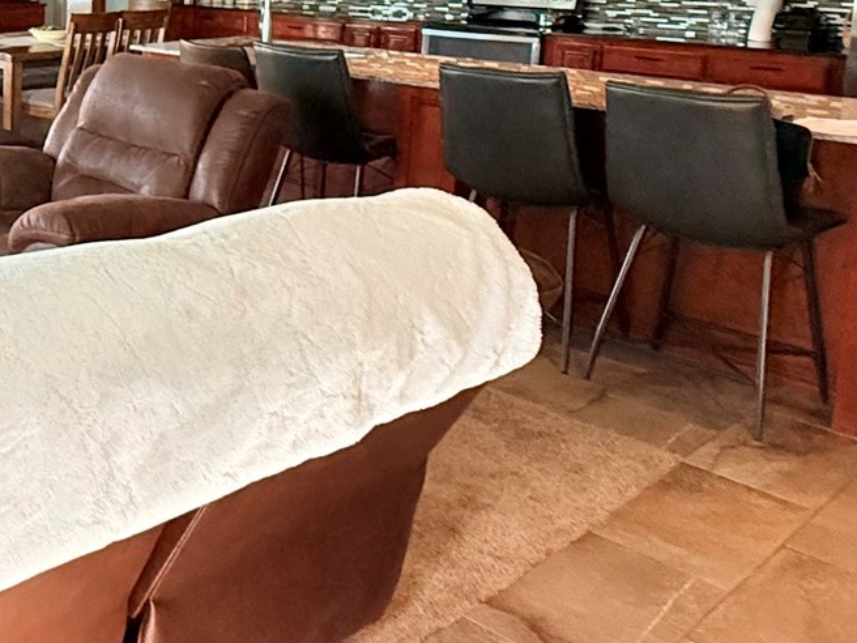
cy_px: 55
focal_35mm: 41
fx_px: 1015
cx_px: -108
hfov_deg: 37.5
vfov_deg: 33.2
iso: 500
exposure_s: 1/120
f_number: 2.2
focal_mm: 2.22
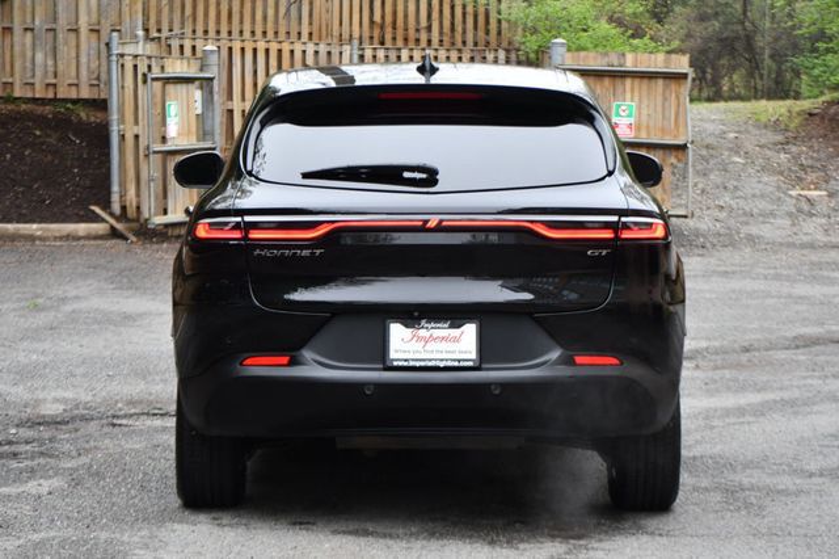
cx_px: 420
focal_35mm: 123
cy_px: 280
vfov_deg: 11.1
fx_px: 2865
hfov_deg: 16.7
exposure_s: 1/250
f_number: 4.8
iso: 450
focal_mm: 82
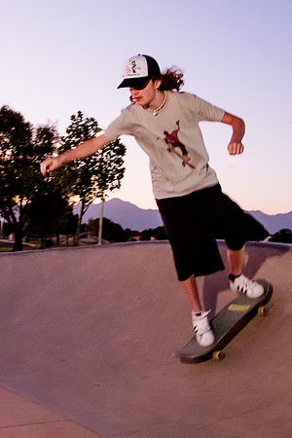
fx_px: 628
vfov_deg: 37.9
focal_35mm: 52
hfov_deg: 25.9
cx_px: 75
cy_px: 134
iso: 4000
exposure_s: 1/100
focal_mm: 24
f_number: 4
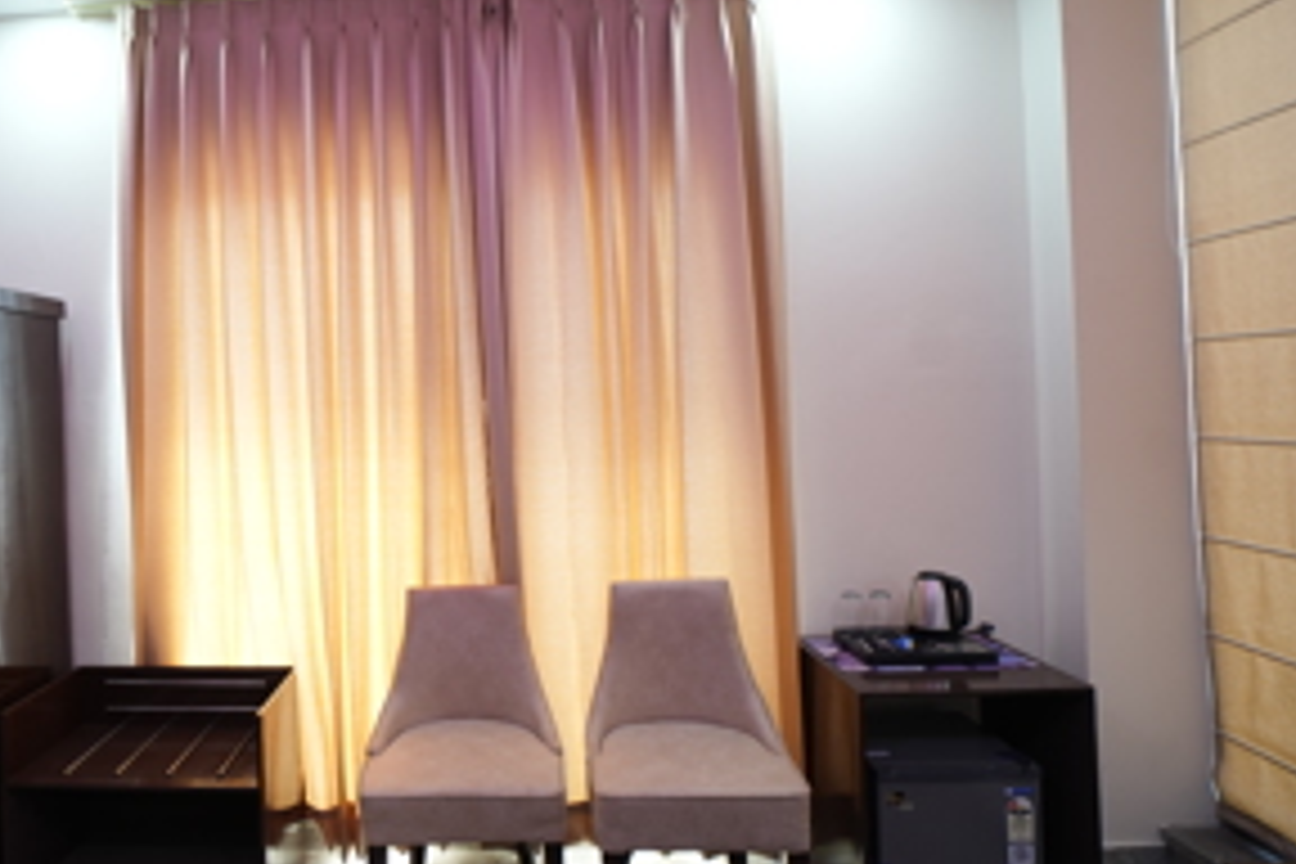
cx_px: 441
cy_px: 389
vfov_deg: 51.2
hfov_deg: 69.6
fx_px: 900
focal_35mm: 25
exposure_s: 1/100
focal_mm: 18
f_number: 3.2
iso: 640
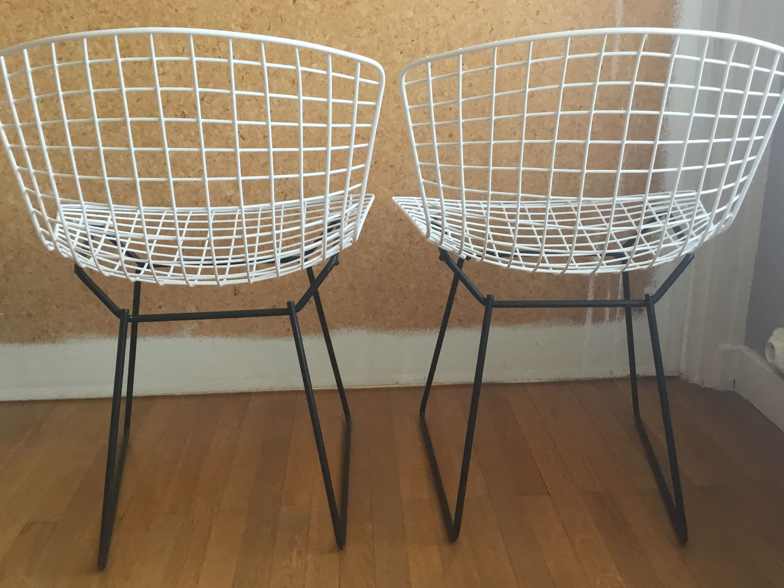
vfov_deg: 40.7
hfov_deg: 52.6
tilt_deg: -17.0
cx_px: 385
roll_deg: +0.4
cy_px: 291
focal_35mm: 35
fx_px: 793
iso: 64
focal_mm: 3.3
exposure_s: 1/33
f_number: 2.4
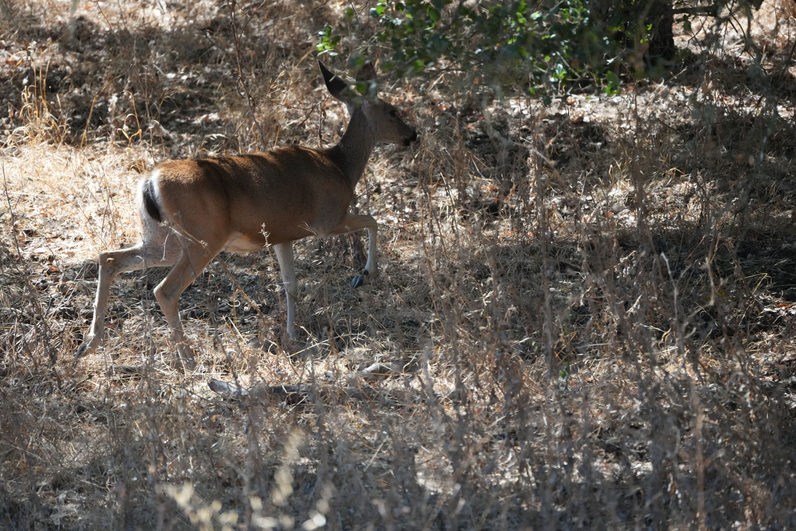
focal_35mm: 400
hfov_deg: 5.2
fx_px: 8844
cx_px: 398
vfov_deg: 3.4
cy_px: 266
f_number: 6.3
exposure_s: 1/2500
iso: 5000
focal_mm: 400
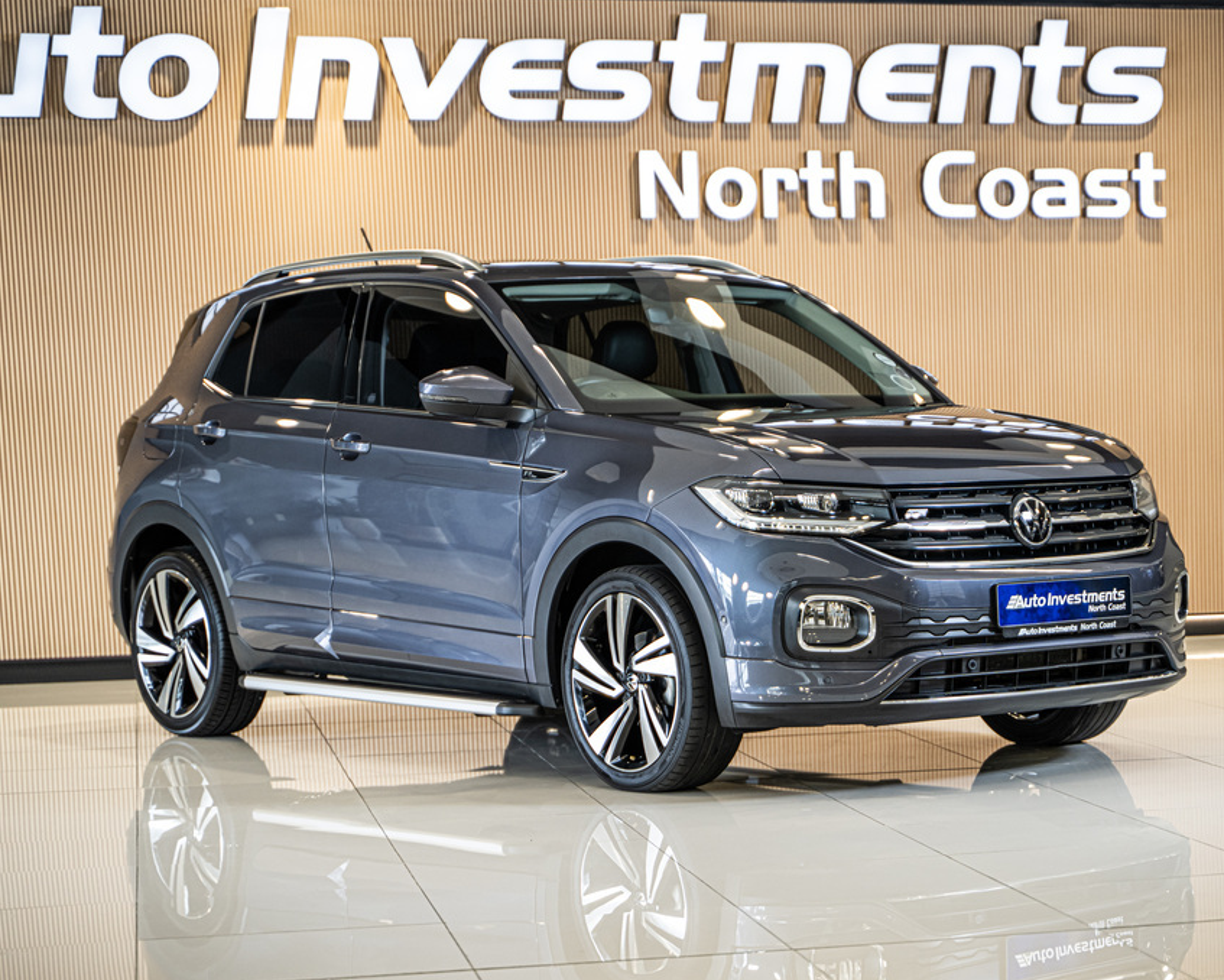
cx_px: 687
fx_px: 3080
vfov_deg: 18.1
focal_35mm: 85
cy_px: 491
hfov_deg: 22.5
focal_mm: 75
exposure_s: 1/160
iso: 640
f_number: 2.8
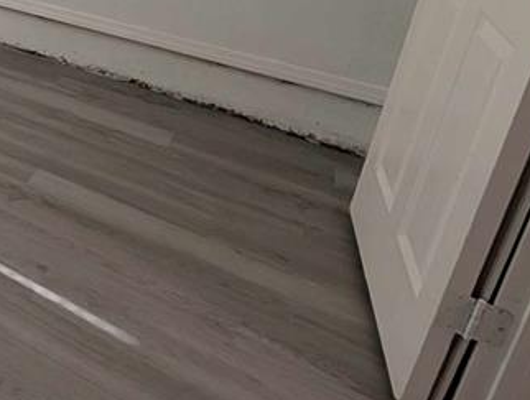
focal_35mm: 38
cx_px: -272
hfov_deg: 29.0
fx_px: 583
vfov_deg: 32.1
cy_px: -67
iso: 52
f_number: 1.7
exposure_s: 1/116
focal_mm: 2
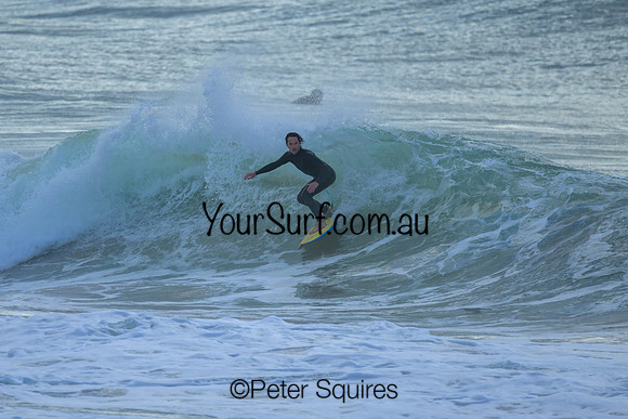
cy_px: 199
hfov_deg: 1.9
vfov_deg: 1.3
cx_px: 248
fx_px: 19169
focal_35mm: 1099
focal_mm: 800
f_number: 6.3
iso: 500
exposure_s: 1/2500
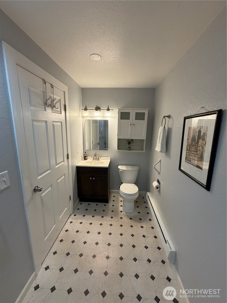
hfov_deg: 85.7
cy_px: 152
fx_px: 122
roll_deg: -0.8
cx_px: 114
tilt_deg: -10.4
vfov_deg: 102.1
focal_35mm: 14
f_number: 2.2
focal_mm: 2.22
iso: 250
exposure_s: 1/120
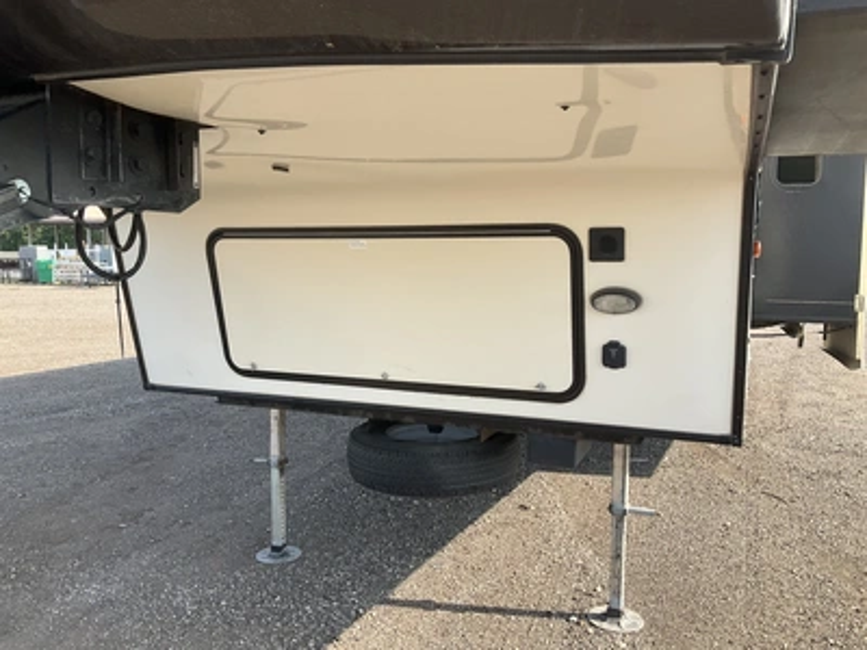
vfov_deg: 48.2
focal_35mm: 29
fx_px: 726
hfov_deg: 61.7
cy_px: 325
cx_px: 434
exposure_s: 1/529
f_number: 1.8
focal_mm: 3
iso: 25
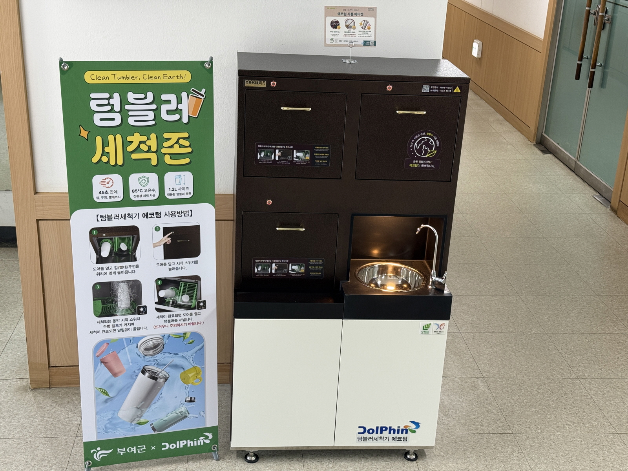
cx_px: 314
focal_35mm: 48
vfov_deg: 30.3
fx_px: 871
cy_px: 236
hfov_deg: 39.7
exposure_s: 1/60
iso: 64
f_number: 1.78
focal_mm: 6.76
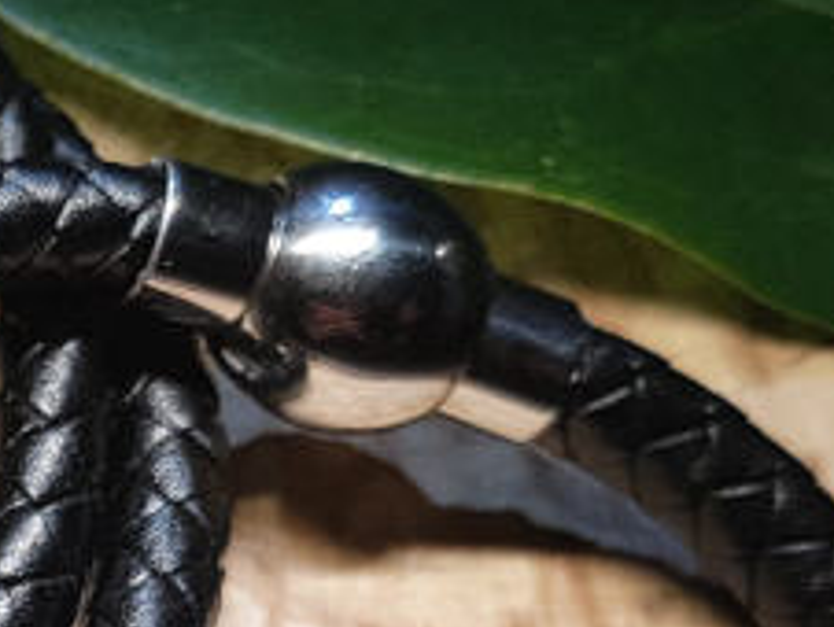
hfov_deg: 16.1
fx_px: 2774
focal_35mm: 115
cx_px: -277
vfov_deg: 12.5
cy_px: 837
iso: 40
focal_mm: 4.2
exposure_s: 1/228
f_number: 1.7
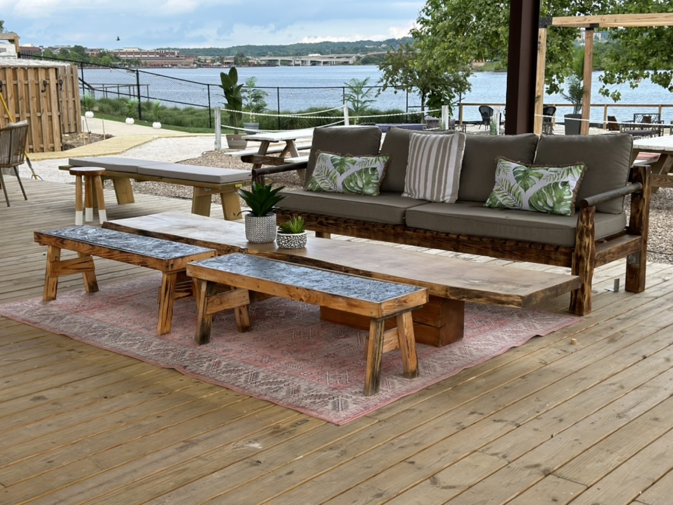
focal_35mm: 48
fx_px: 933
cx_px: 336
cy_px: 252
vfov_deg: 30.3
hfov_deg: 39.7
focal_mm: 6.86
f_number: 1.78
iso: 80
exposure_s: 1/1212
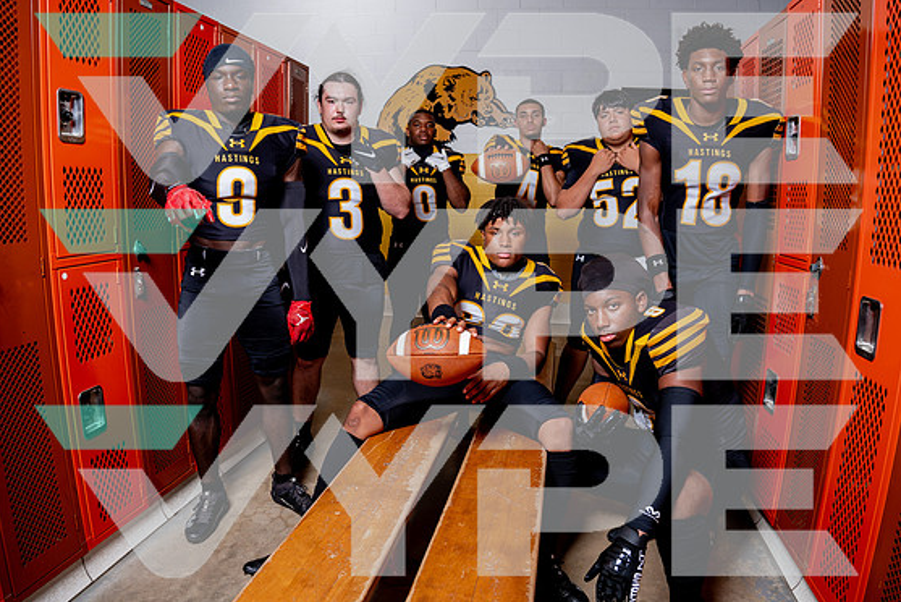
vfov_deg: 55.2
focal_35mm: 23
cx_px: 451
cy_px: 295
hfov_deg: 76.1
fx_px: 576
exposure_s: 1/250
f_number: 4
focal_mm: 20
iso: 100
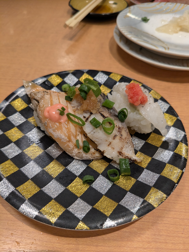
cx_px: 94
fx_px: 197
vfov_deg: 65.3
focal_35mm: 27
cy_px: 126
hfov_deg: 51.4
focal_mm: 4.38
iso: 115
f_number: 1.73
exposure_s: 1/99.9
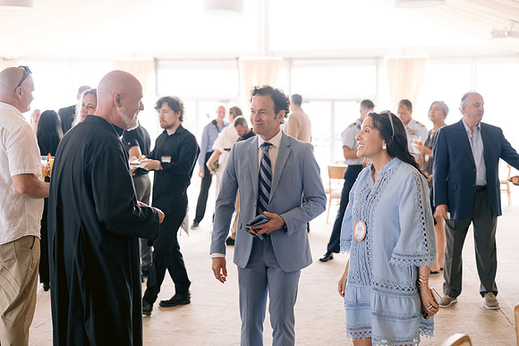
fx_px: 721
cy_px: 173
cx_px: 260
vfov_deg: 27.0
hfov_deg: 39.6
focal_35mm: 50
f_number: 2.5
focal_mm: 50
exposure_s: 1/125
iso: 500
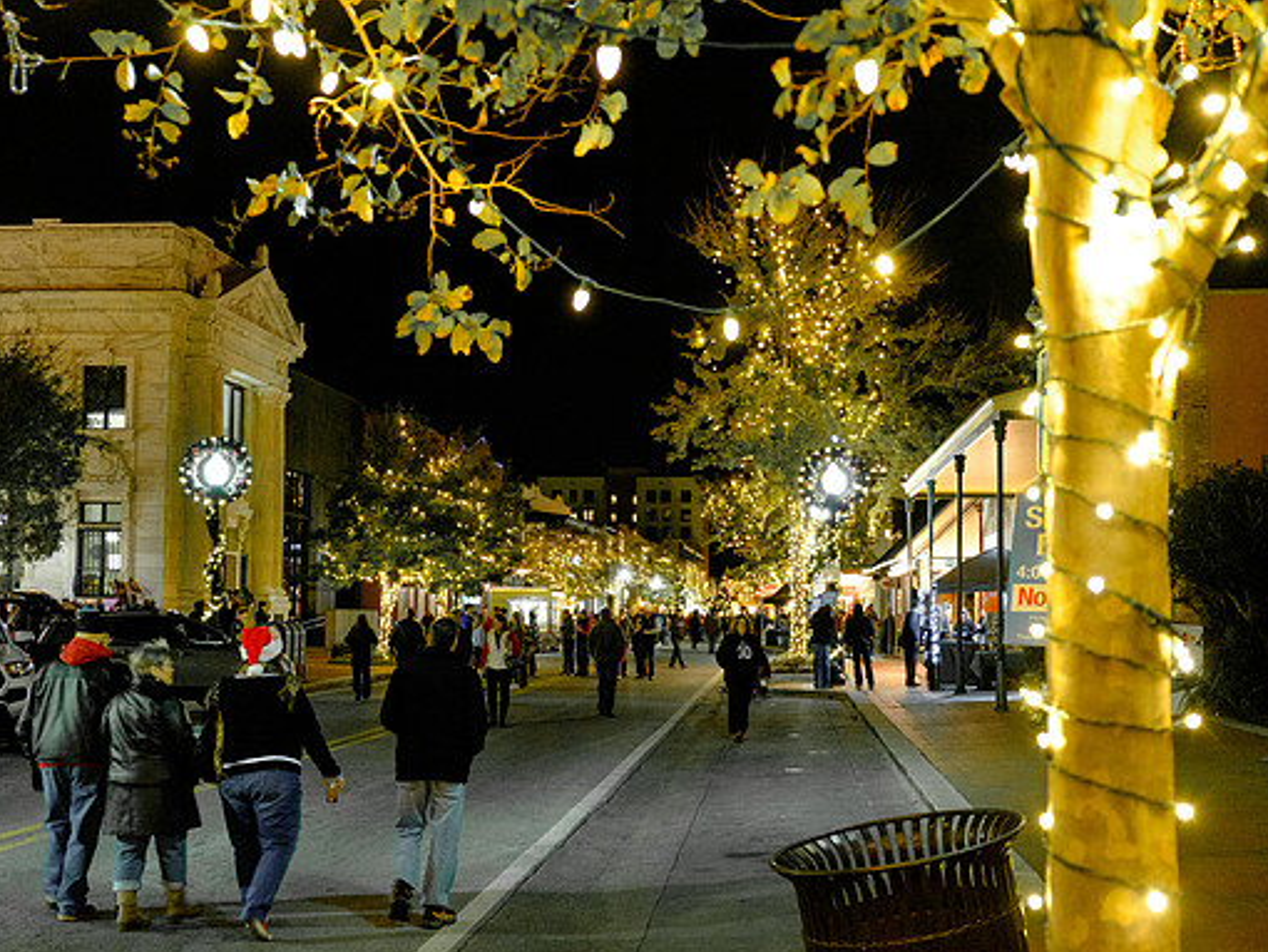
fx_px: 1722
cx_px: 597
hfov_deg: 40.4
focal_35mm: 47
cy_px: 478
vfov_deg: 30.9
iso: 3200
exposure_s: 1/30
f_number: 3.2
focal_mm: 28.9
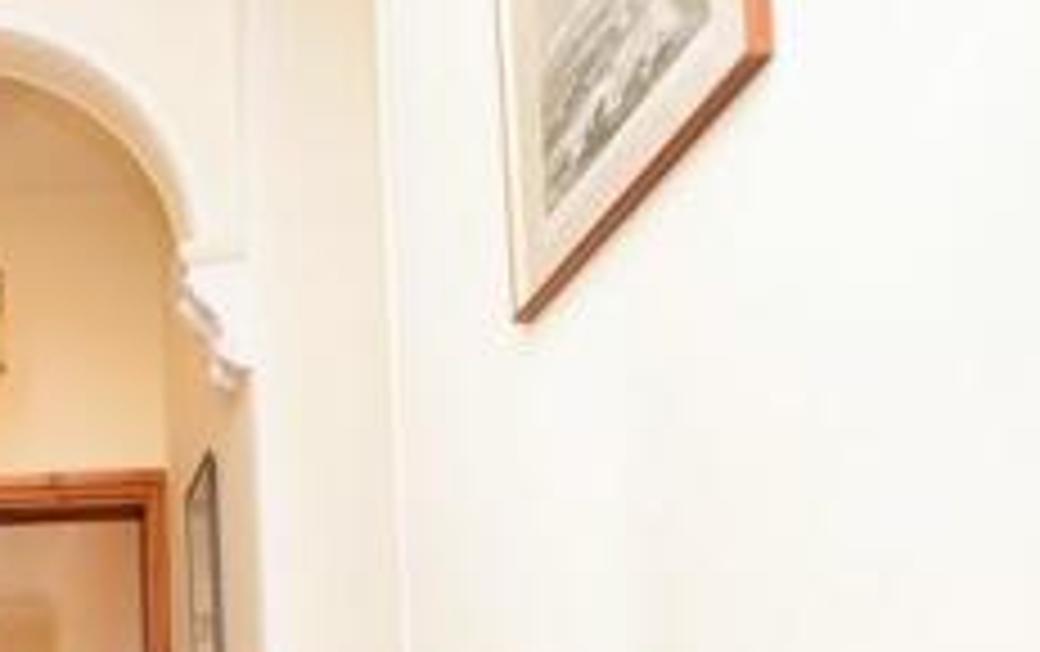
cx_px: -167
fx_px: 1476
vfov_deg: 21.1
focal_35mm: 52
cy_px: 976
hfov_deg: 32.8
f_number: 4
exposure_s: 1/60
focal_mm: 12
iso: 400
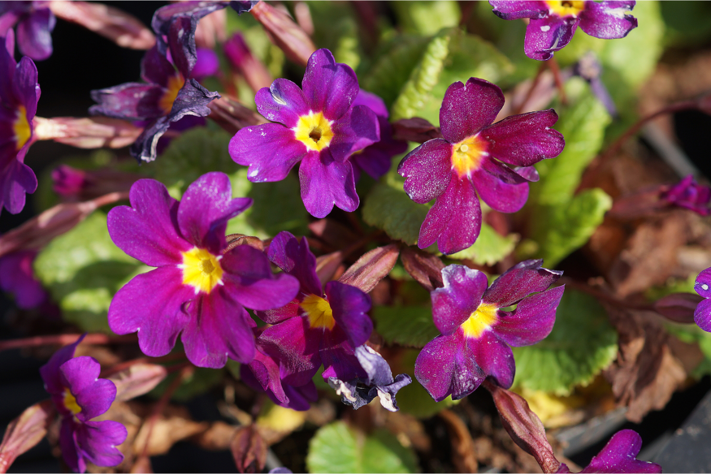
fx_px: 2962
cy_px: 237
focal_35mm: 150
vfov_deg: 9.1
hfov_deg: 13.7
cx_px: 356
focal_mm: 100
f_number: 4.5
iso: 100
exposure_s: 1/250
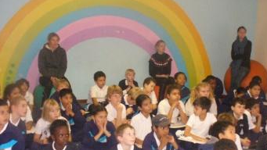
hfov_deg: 39.0
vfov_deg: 22.6
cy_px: 80
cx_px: 163
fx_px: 375
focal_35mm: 53
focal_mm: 6.1
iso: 400
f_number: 2.8
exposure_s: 1/60
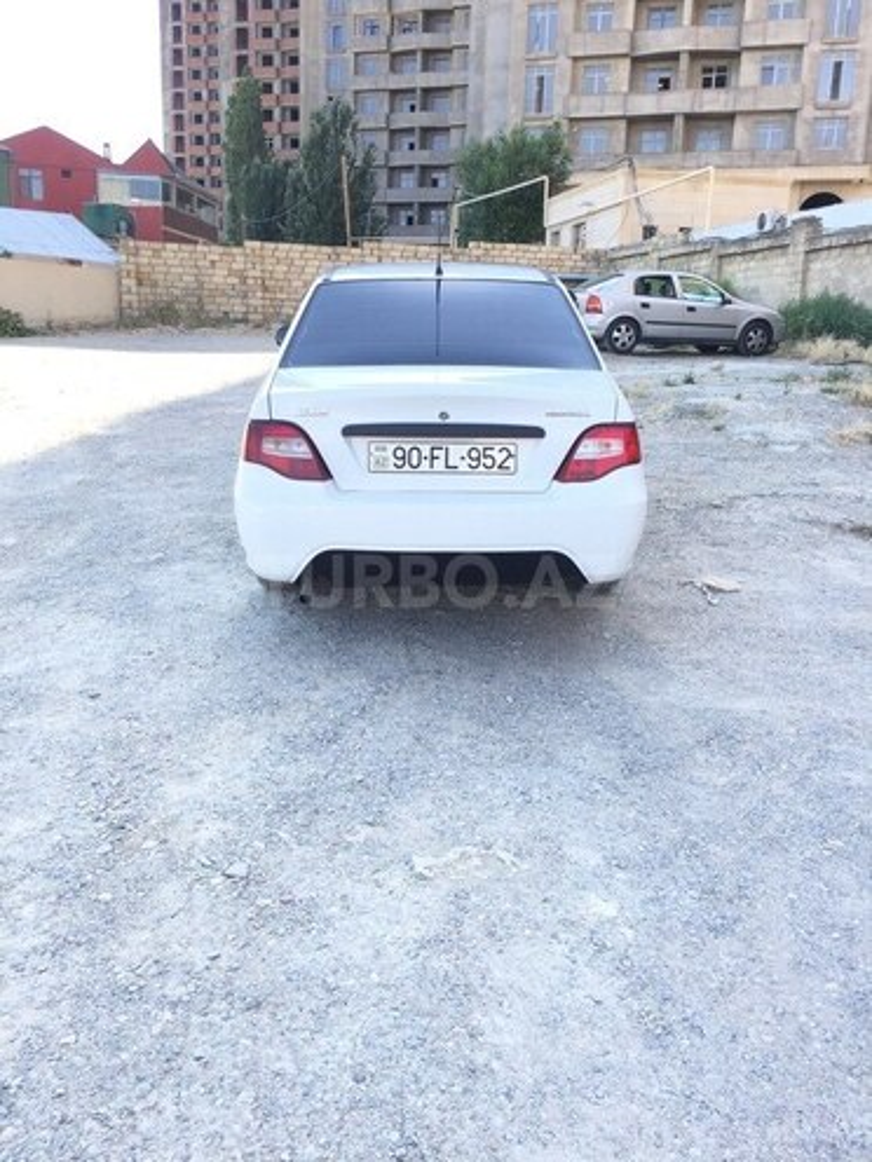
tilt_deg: -11.9
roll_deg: -1.0
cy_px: 581
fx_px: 974
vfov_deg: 61.7
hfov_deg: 48.2
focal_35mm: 29
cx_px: 436
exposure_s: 1/353
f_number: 2.2
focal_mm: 4.15
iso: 32
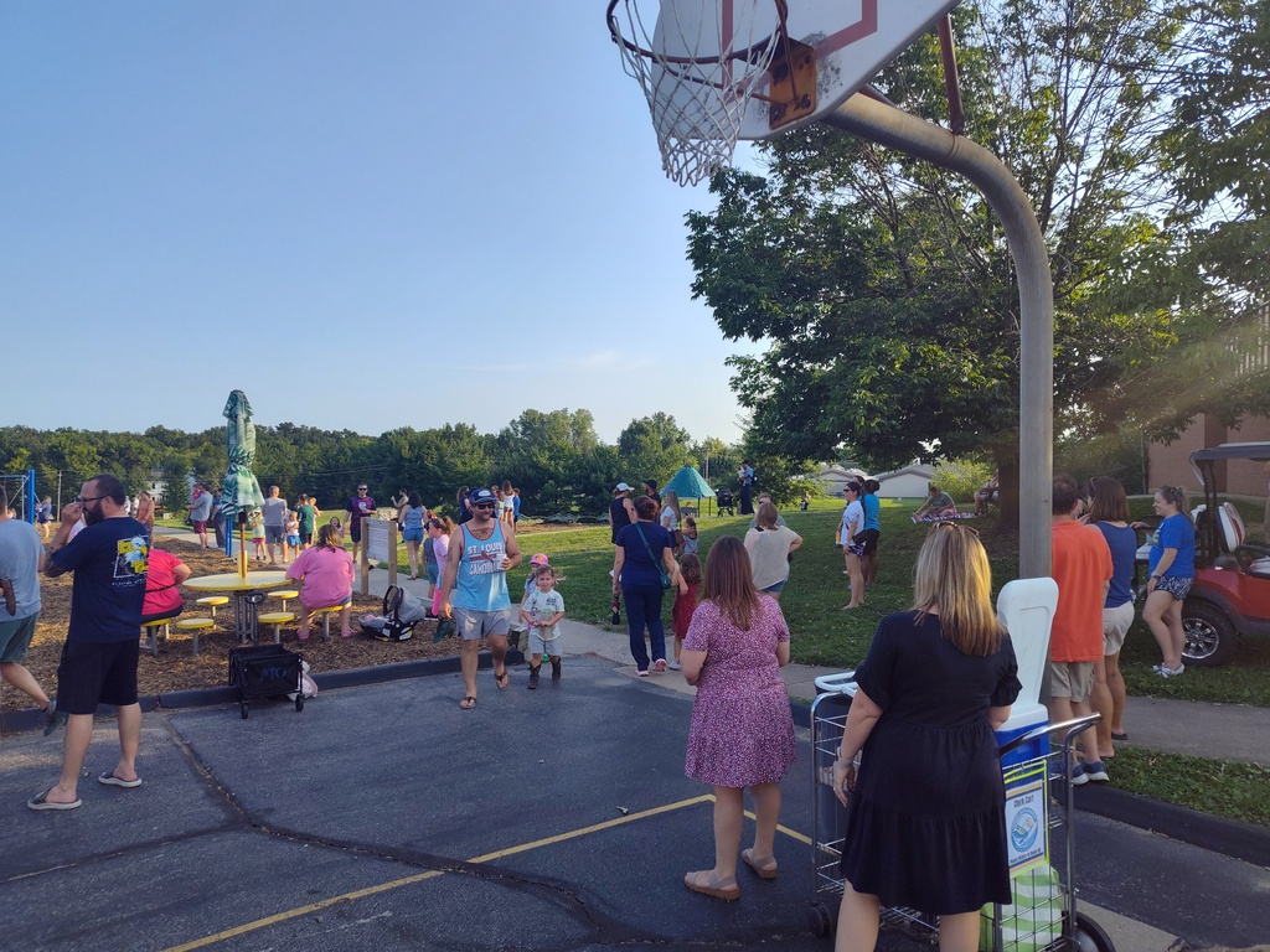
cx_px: 635
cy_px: 476
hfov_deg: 73.9
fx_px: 844
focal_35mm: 23
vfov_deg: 58.9
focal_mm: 5.56
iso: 100
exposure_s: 1/1057
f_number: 1.8
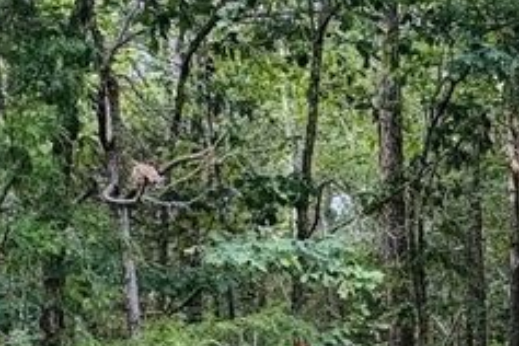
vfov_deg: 20.9
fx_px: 908
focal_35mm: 63
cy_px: 335
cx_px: 495
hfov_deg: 30.1
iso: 100
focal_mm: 2.22
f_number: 2.2
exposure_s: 1/99
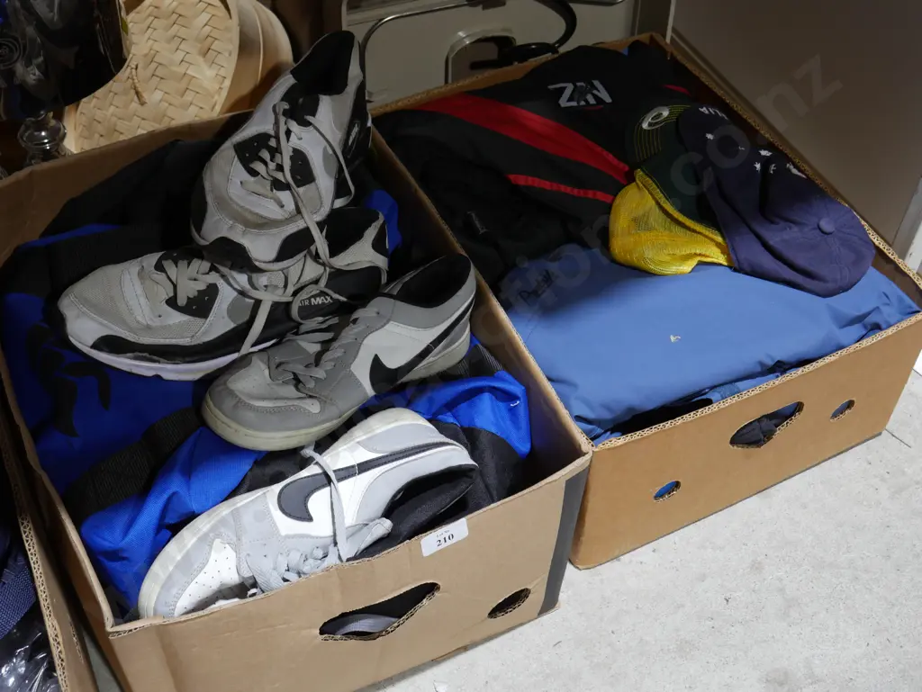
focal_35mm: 46
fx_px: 1226
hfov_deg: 41.2
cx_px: 461
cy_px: 346
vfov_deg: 31.5
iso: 800
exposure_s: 1/60
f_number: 5.6
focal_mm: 23
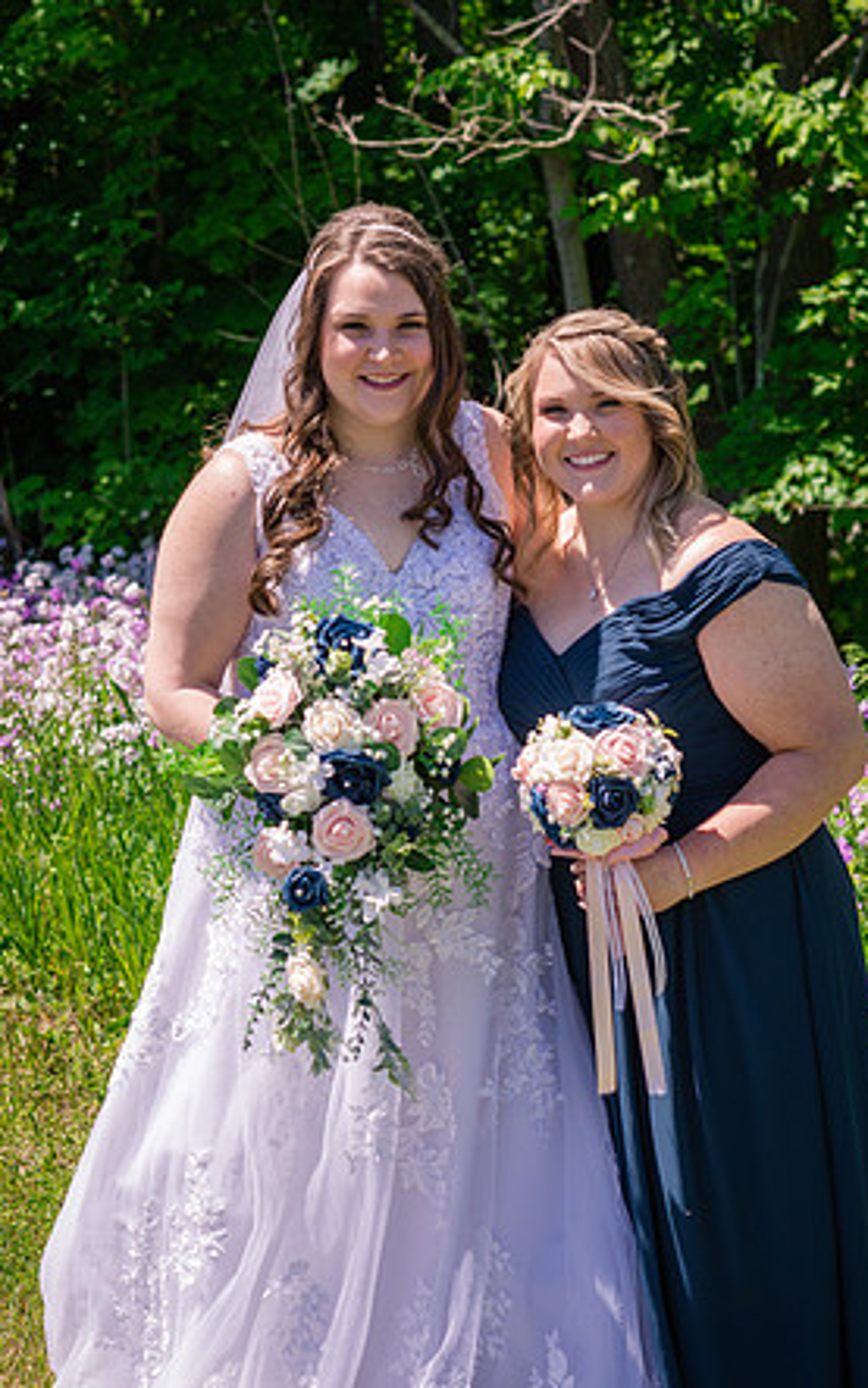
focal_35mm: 88
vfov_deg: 23.5
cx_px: 454
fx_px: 3330
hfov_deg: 14.9
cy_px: 702
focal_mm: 85
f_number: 5
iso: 200
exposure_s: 1/800
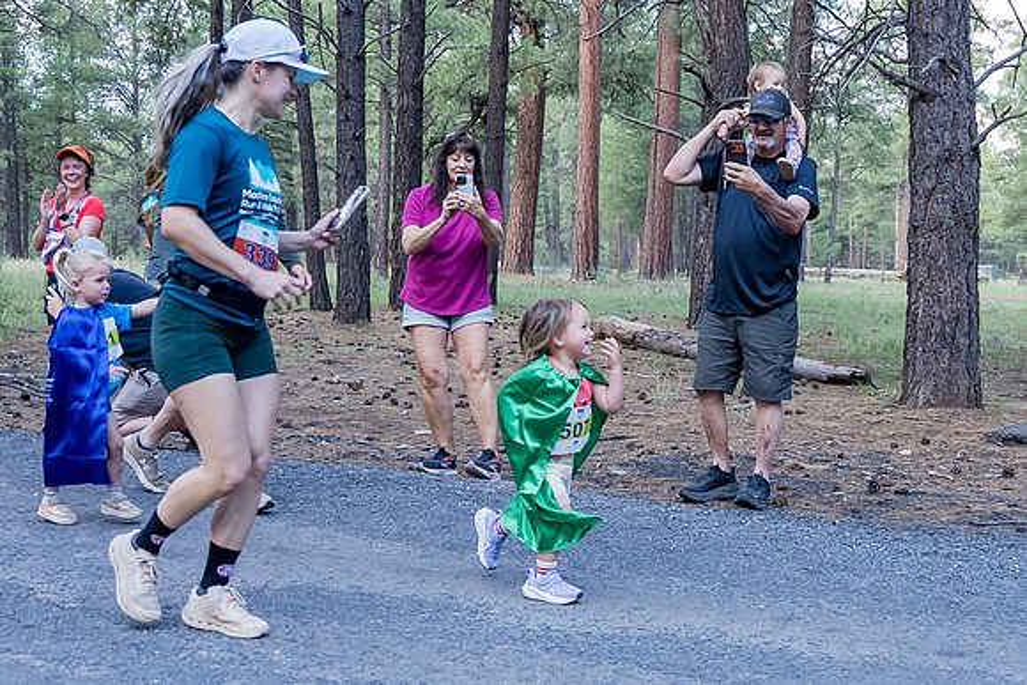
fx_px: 1470
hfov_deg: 38.2
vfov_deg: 26.0
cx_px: 659
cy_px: 482
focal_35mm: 52
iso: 400
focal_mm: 24
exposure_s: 1/320
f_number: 3.2
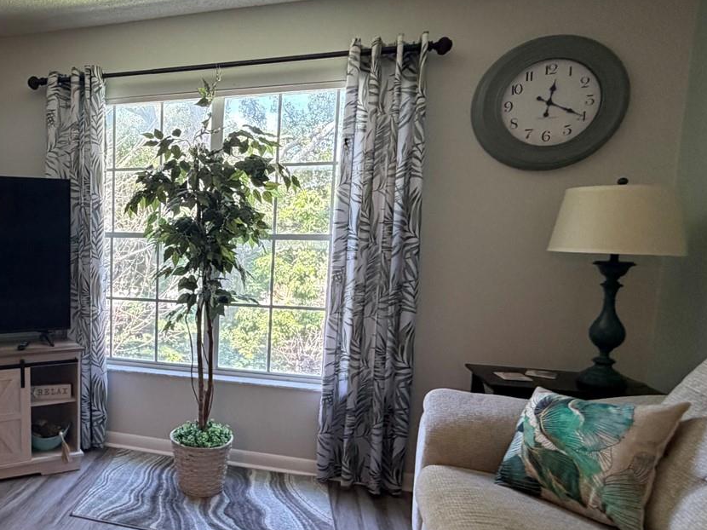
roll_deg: -0.2
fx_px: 551
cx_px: 116
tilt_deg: -7.9
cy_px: 299
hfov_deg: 58.9
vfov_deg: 51.2
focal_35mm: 27
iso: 320
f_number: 2.2
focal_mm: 2.22
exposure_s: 1/120
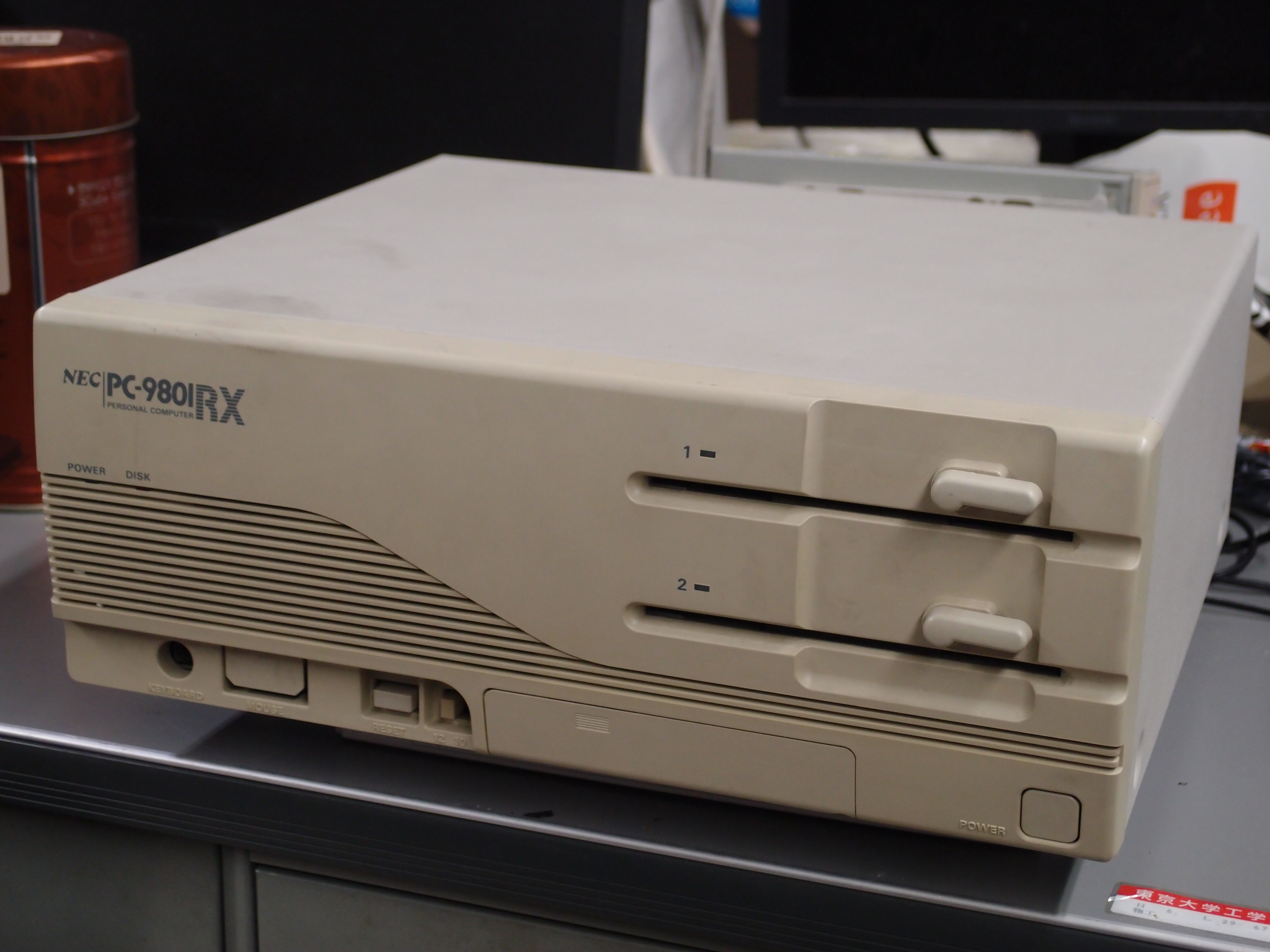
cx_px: 635
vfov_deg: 24.4
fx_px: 2201
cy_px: 476
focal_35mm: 60
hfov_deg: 32.2
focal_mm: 12.88
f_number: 2.1
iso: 200
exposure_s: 1/125
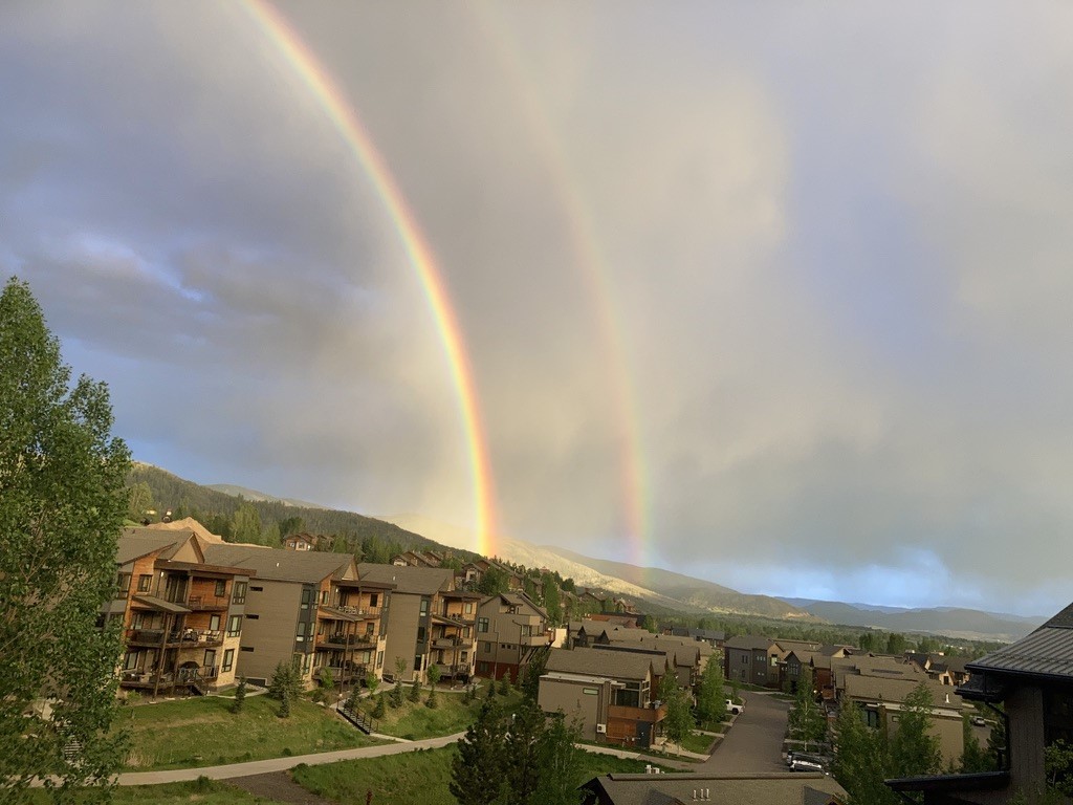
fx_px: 868
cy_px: 402
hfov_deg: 63.4
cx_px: 536
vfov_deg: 49.7
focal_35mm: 28
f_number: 1.8
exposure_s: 1/60
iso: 100
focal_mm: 3.99
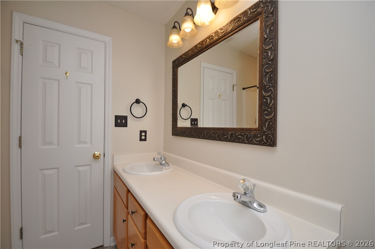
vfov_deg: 77.1
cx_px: 188
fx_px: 156
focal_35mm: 15
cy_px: 124
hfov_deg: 100.5
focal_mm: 10
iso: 400
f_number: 5
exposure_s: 1/100
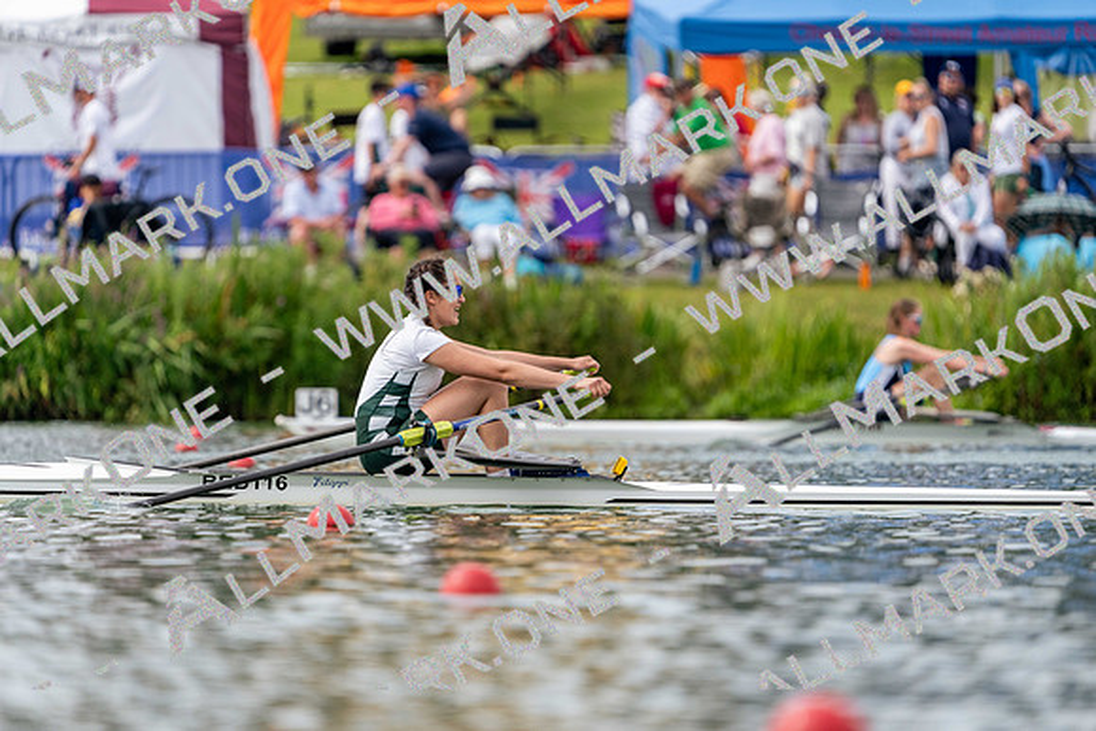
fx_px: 15225
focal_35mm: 500
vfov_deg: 2.8
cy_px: 366
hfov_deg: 4.1
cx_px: 548
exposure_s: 1/1600
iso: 400
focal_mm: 500
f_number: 6.3
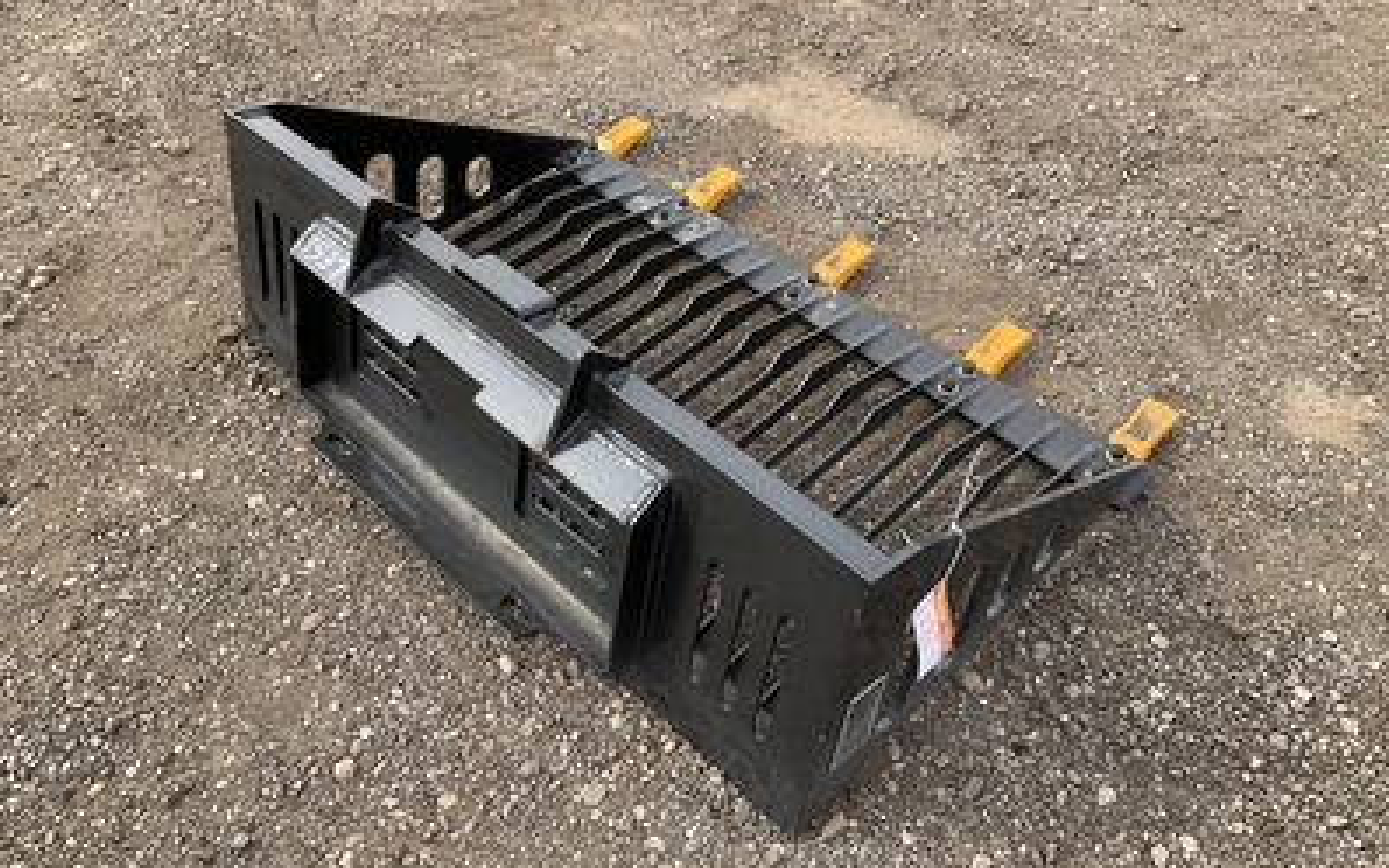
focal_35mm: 31
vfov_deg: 40.6
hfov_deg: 61.2
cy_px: 406
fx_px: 1173
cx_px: 696
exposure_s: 1/469
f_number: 1.8
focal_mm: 3
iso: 25
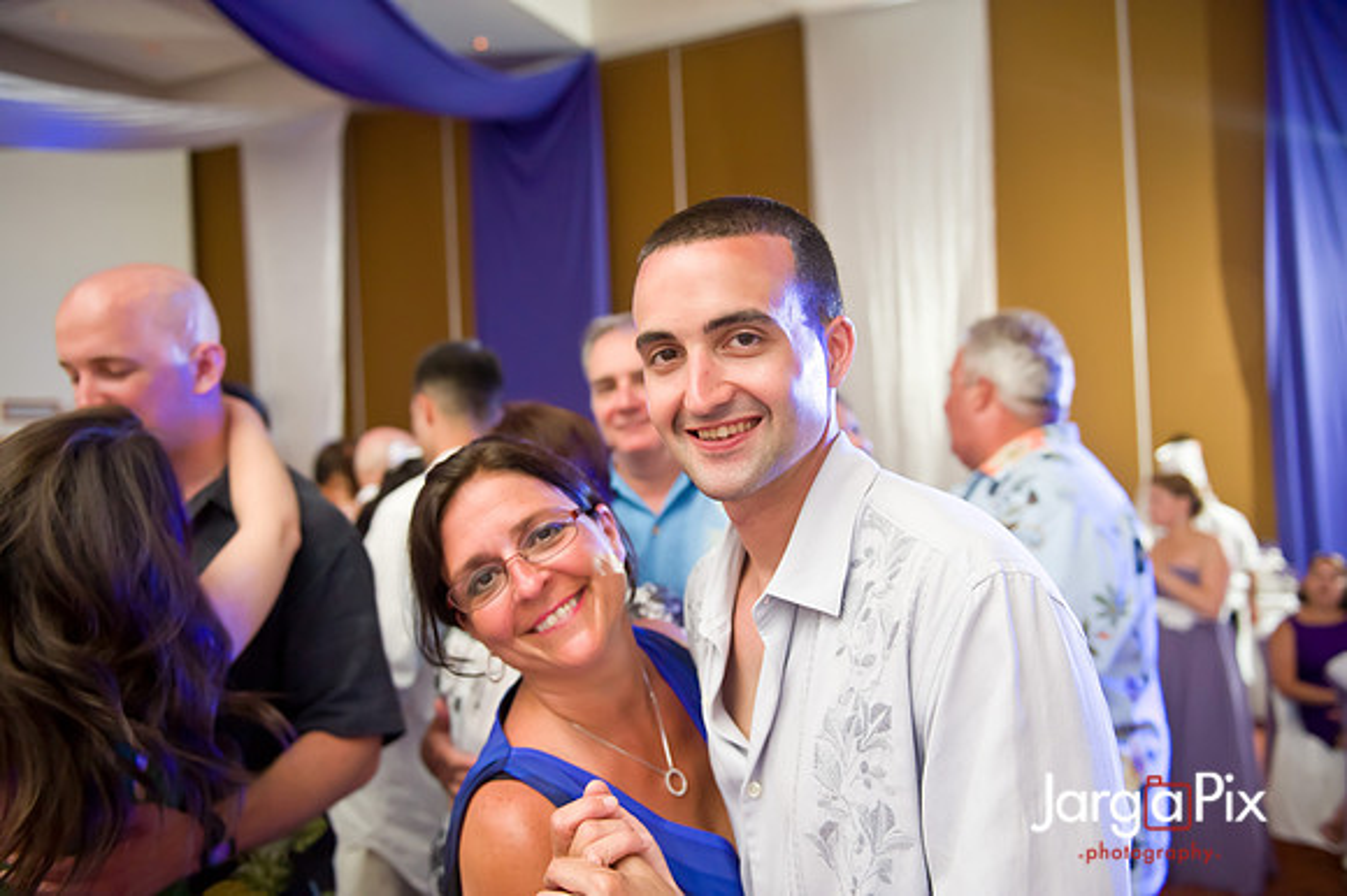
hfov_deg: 60.3
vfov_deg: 42.3
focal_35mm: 31
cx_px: 674
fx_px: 1159
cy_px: 448
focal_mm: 31
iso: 1600
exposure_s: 1/125
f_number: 3.2
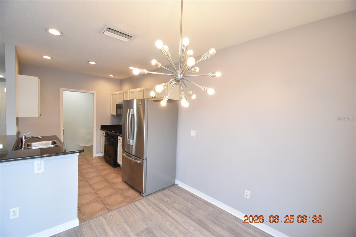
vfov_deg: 77.3
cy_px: 118
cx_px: 178
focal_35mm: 15
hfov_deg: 100.4
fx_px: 148
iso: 400
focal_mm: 10
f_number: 4
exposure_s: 1/60
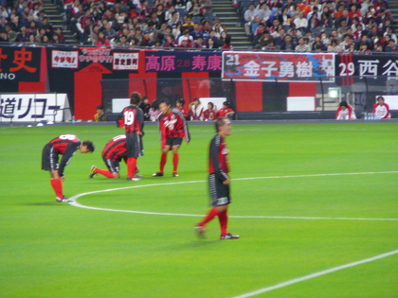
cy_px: 149
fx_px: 4024
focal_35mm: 350
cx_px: 199
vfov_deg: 4.2
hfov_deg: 5.7
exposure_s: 1/25
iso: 200
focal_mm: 52
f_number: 4.2
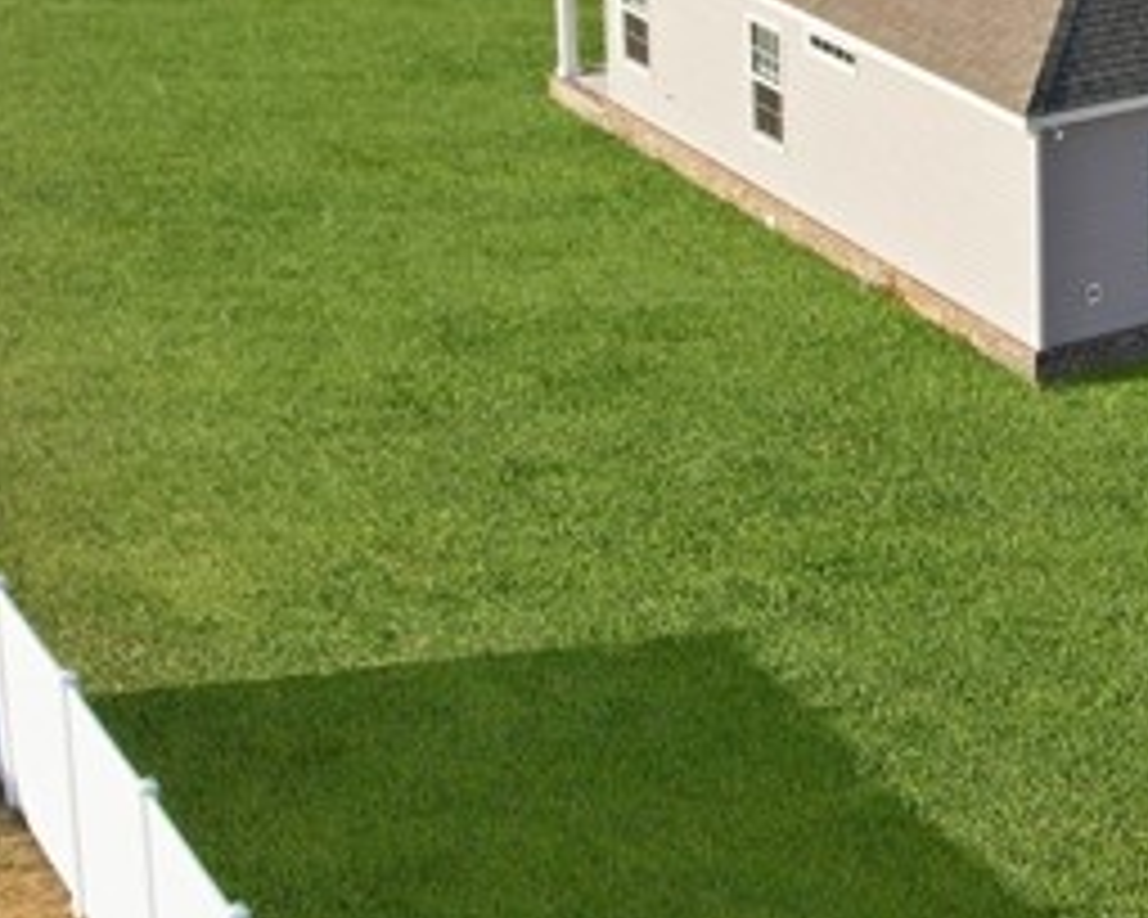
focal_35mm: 88
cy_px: -184
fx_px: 2990
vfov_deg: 16.7
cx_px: 1238
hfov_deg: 20.8
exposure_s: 1/1500
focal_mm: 8.4
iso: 120
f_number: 2.8
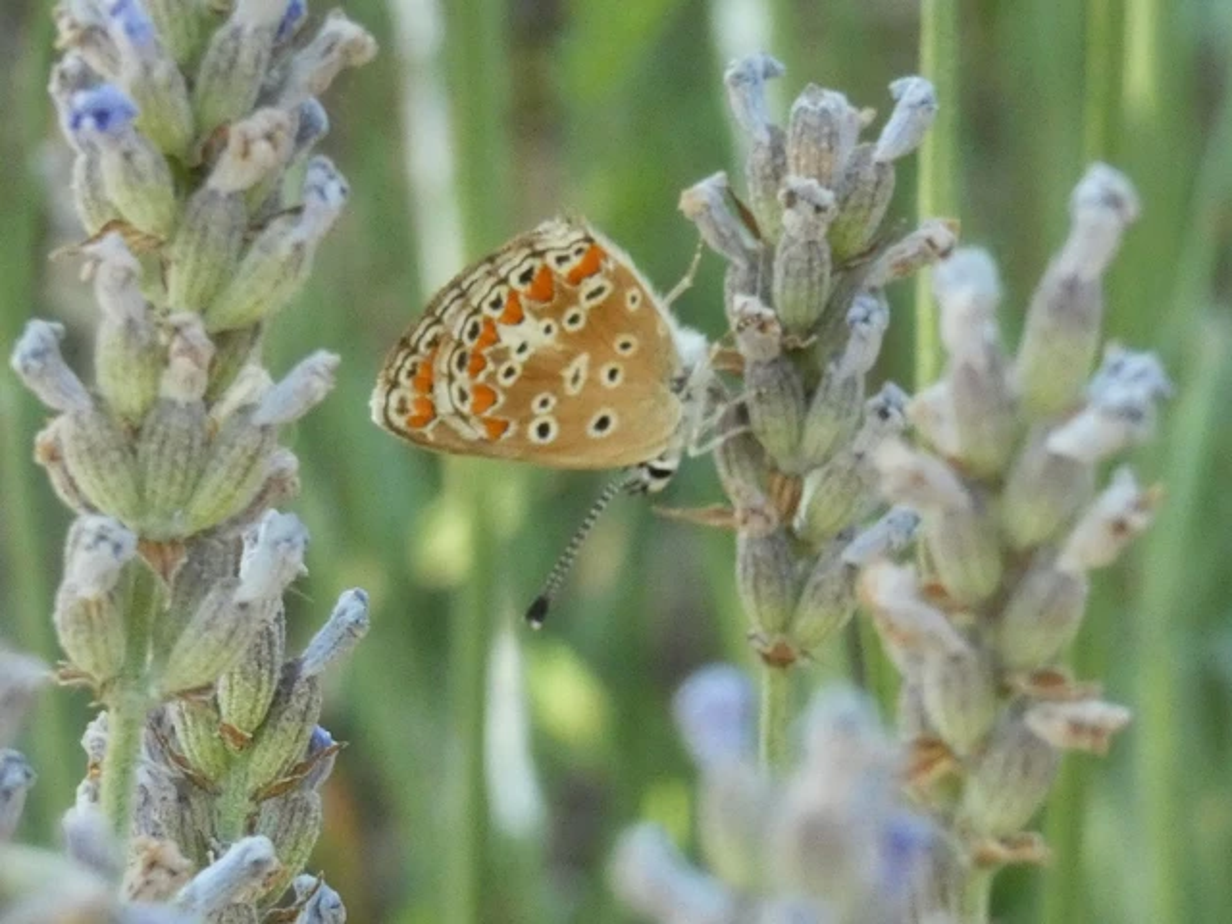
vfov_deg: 11.6
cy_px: 462
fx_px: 4556
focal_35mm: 128
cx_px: 616
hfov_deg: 15.4
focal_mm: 22.9
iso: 800
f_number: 7.1
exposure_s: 1/80
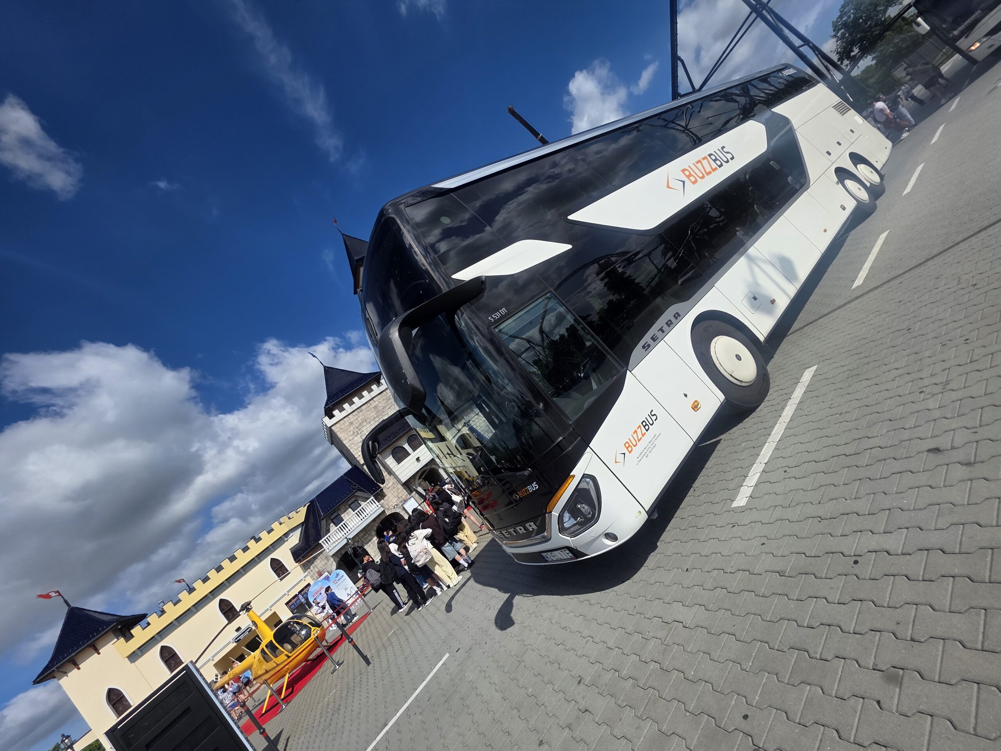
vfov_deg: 89.9
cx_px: 500
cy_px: 376
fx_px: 376
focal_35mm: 13
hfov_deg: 106.2
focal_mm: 2.2
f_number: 1.9
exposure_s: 1/3873
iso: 40
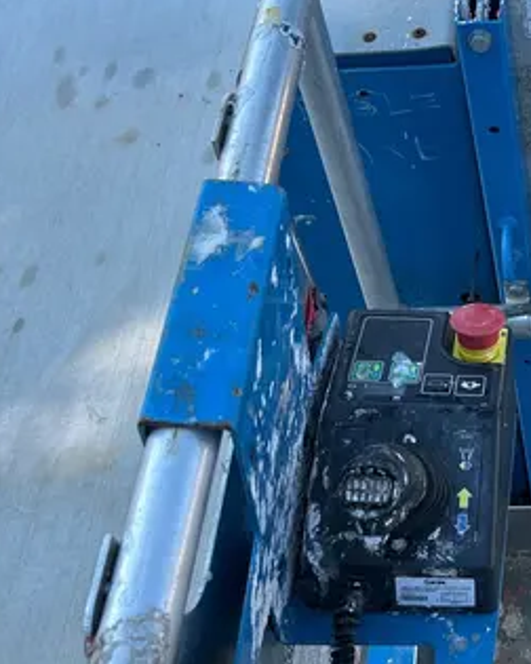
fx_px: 1159
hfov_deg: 24.2
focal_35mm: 59
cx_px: 573
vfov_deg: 31.8
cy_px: 258
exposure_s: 1/859
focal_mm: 5.7
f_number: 1.5
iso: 50
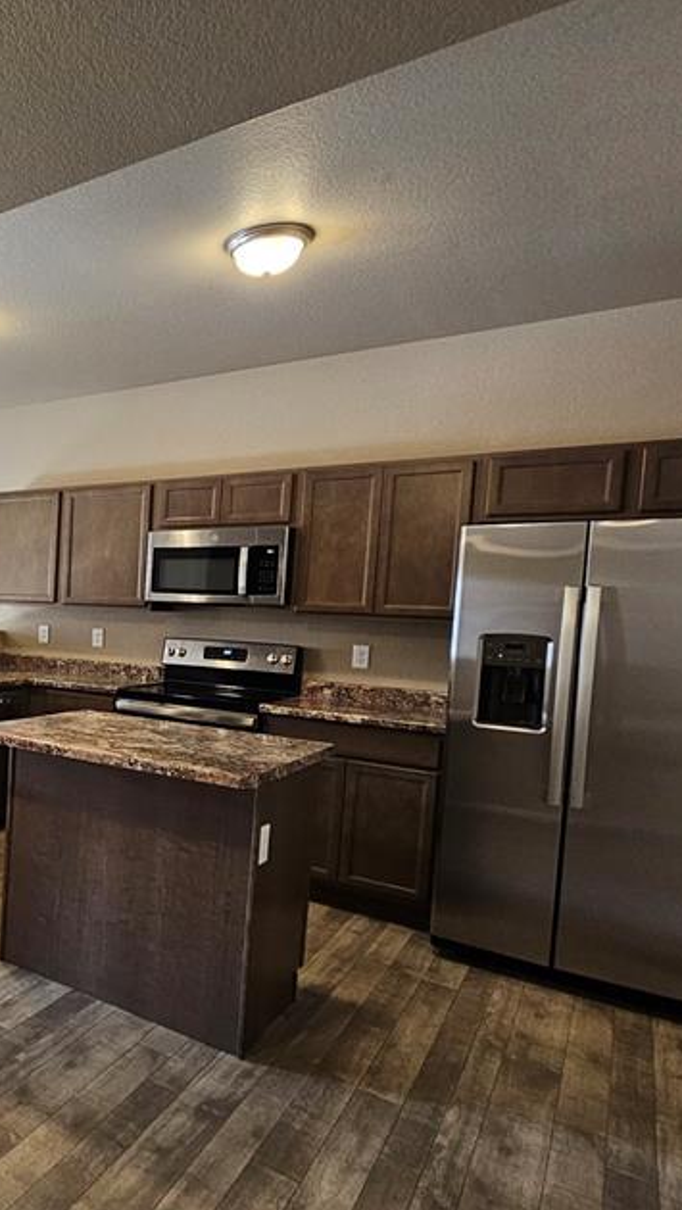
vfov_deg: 78.5
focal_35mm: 23
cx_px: -123
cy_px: 658
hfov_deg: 38.0
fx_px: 738
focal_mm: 2.2
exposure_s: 1/60
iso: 160
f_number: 2.2
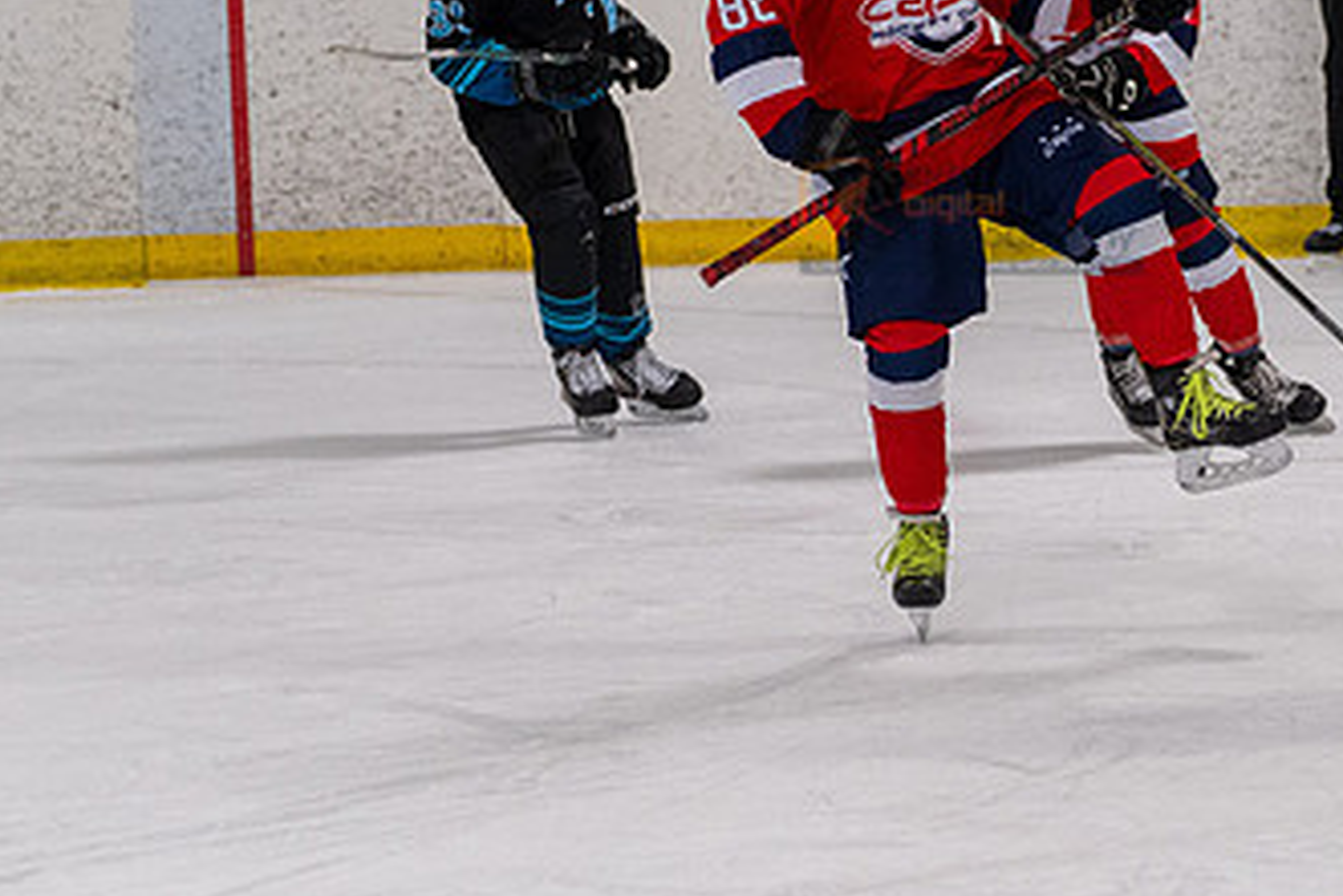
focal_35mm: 242
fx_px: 9031
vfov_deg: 5.7
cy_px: 213
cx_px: 974
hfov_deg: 8.5
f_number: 3.2
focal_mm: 92
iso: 2000
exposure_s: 1/800
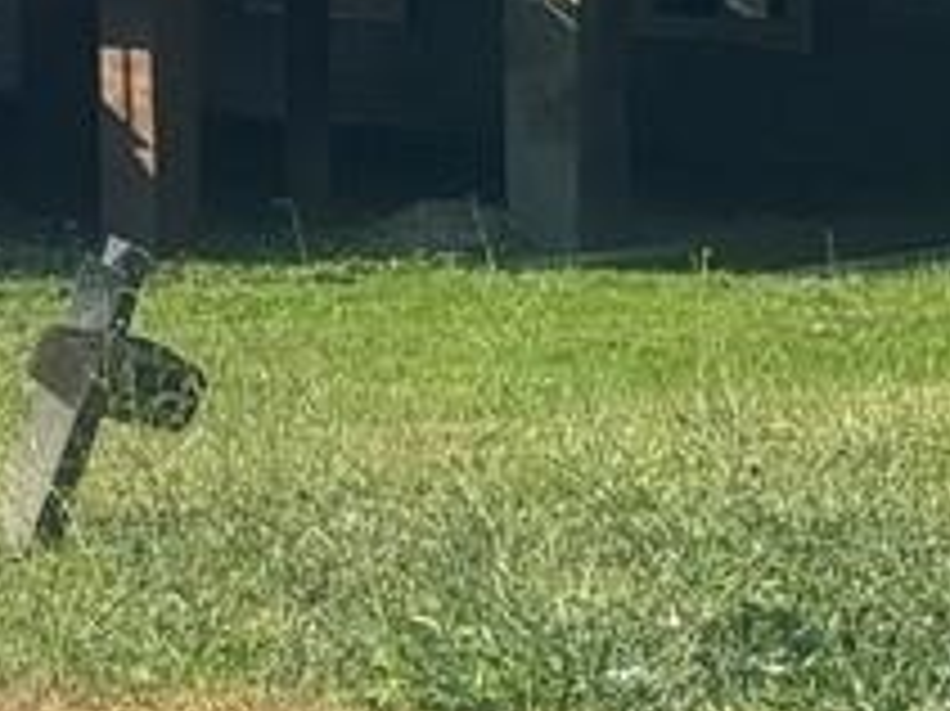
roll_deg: -0.9
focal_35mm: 233
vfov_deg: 6.2
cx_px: -608
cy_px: -594
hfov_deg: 8.3
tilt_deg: +0.9
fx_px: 6391
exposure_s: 1/1263
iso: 64
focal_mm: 6.76
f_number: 1.78
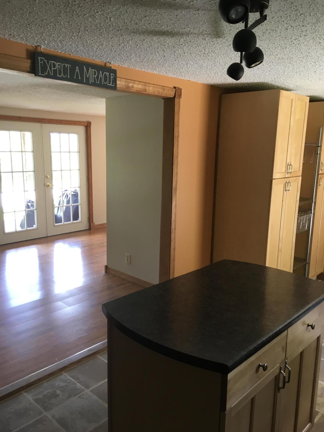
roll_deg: -0.2
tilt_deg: -12.0
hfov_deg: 48.2
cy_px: 216
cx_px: 162
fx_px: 362
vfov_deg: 61.7
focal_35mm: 29
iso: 64
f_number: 2.2
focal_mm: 4.15
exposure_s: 1/30
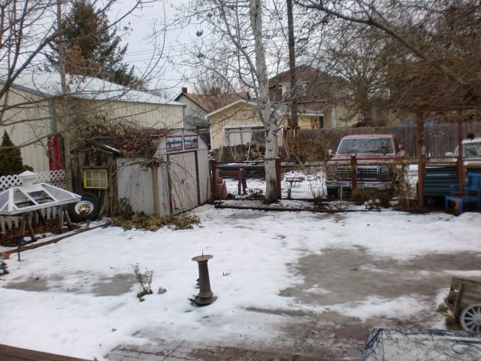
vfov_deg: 40.7
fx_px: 486
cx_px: 240
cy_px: 180
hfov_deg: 52.6
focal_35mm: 35
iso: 64
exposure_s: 1/60
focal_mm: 6.3
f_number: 3.1
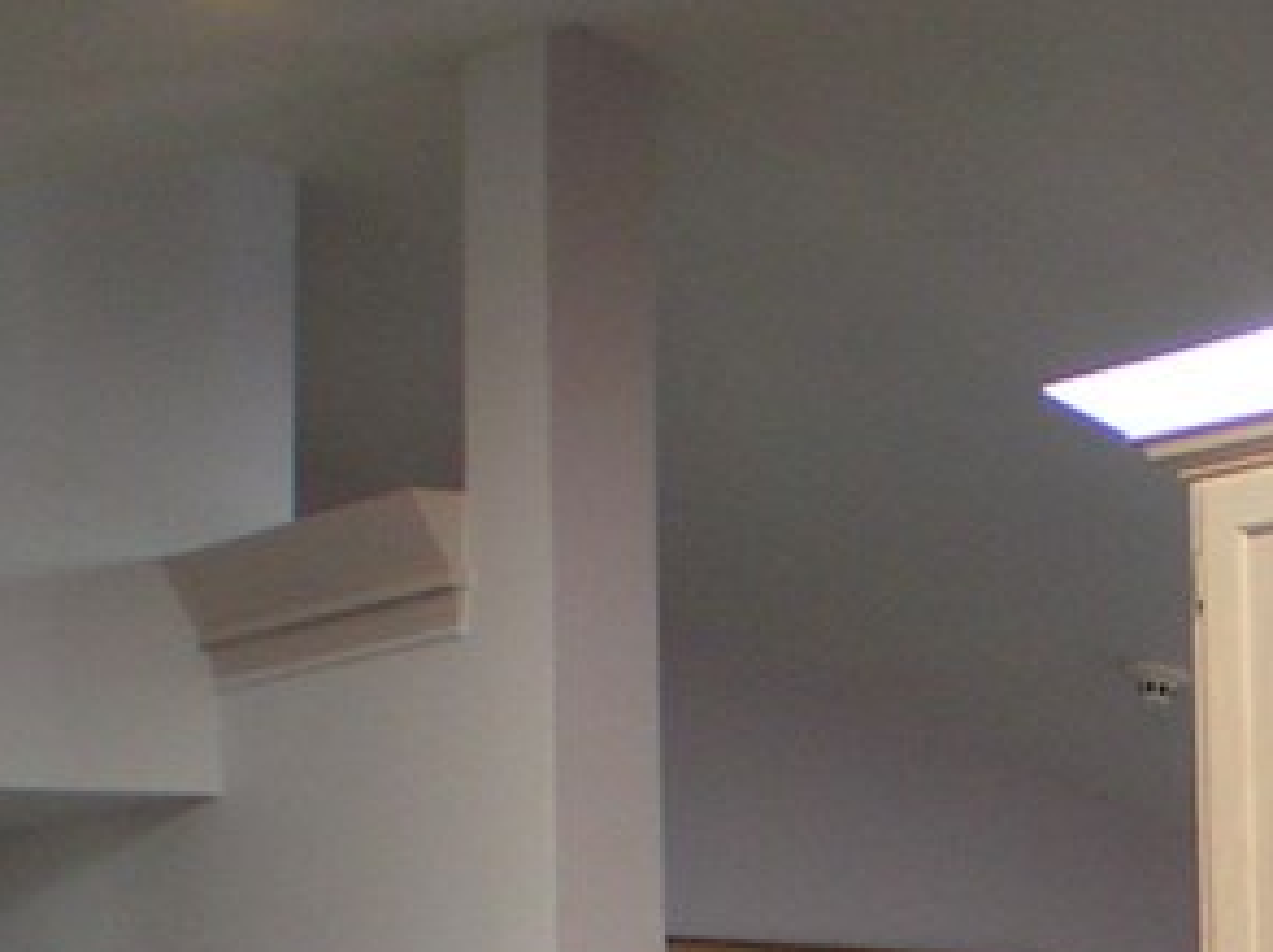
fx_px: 4885
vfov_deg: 10.9
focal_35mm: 133
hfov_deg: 14.5
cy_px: 1148
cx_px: 1455
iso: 100
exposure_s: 1/40
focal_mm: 5.8
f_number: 2.8
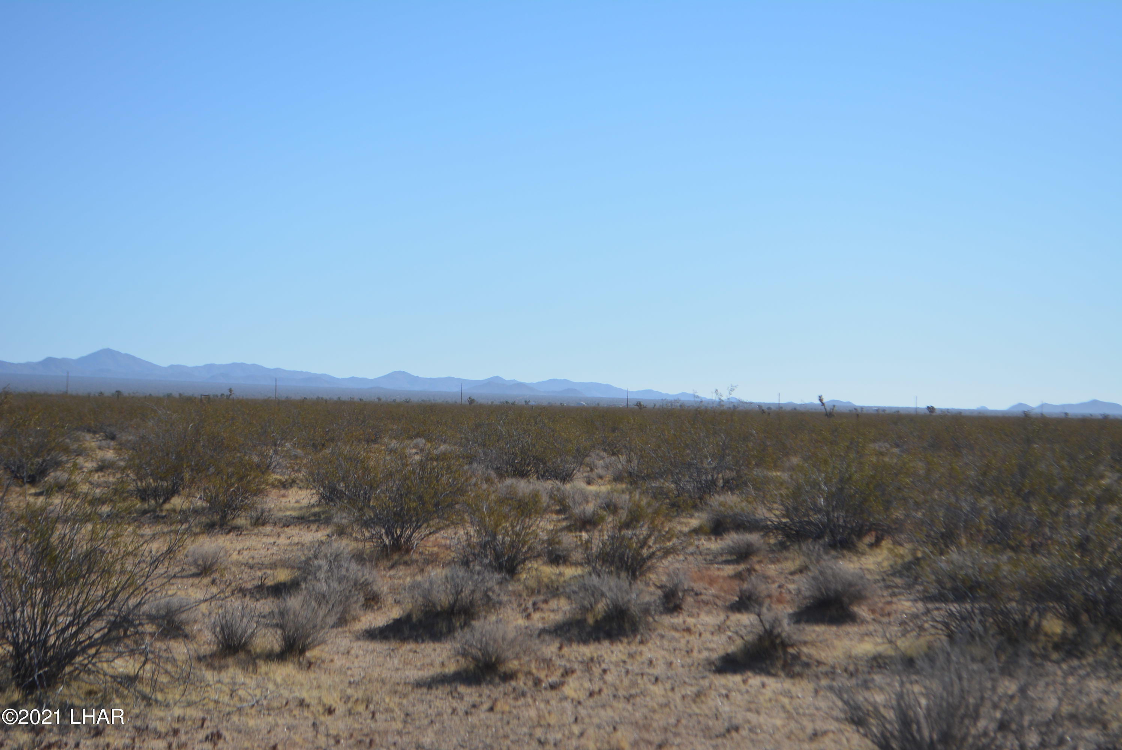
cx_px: 561
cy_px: 375
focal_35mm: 82
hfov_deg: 24.6
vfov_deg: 16.6
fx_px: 2573
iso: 400
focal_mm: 55
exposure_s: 1/2000
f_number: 7.1
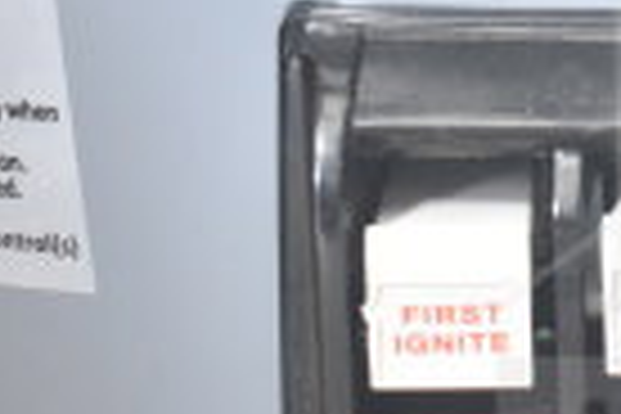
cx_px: 999
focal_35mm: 206
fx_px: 3557
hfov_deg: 9.6
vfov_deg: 6.7
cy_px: 214
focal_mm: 31
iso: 1400
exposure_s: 1/50
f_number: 4.2
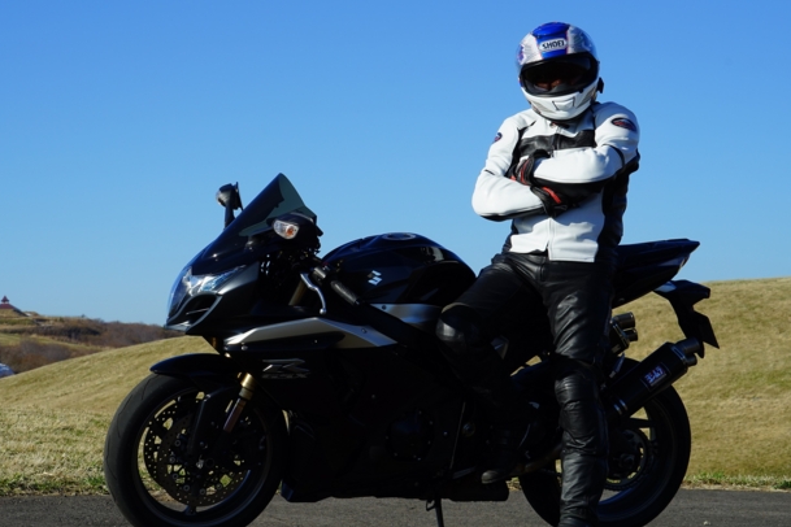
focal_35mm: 92
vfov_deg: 14.9
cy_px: 243
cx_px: 321
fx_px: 2021
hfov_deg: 22.1
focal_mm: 70
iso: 100
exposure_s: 1/160
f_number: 13
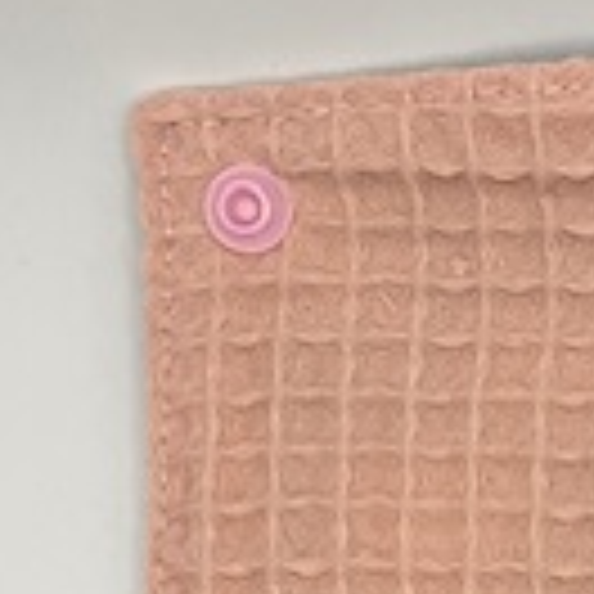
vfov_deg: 13.6
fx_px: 2407
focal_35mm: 124
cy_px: 734
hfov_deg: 13.3
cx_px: 896
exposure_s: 1/287
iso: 25
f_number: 1.8
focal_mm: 3
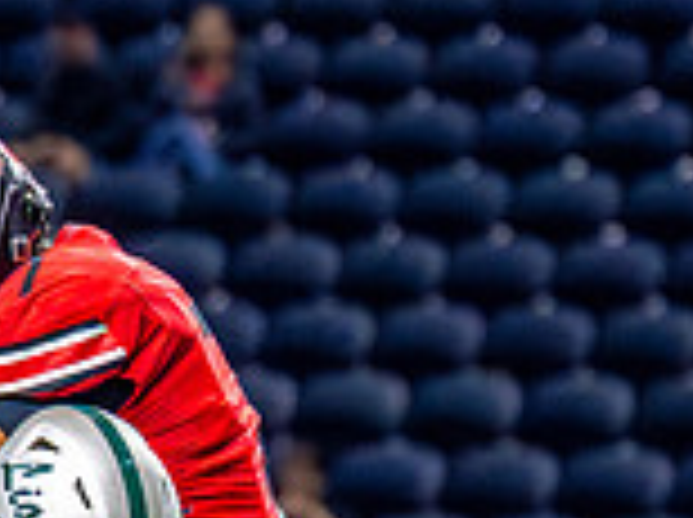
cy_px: 643
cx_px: -231
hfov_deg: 2.3
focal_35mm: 868
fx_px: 17350
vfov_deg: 1.7
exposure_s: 1/2000
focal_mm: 122
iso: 5000
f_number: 2.8
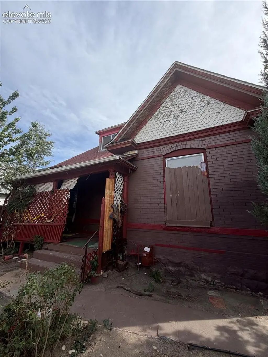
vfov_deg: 102.1
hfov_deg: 85.6
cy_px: 178
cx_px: 134
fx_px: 145
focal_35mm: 14
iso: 25
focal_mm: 2.22
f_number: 2.2
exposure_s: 1/770
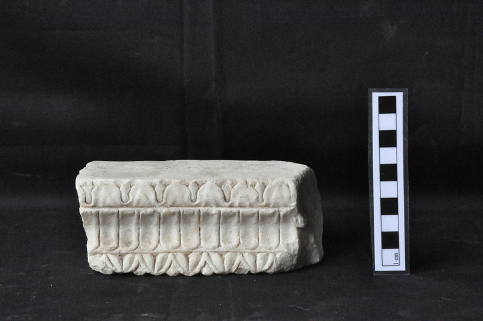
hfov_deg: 27.0
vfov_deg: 18.1
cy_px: 160
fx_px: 1005
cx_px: 242
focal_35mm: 75
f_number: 13
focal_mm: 50
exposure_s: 1/200
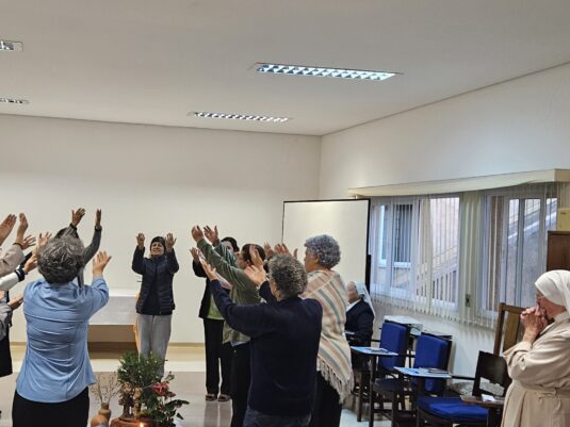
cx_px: 169
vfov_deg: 32.9
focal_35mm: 44
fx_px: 724
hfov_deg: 42.1
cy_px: 221
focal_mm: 5.4
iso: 400
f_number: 1.8
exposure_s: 1/170
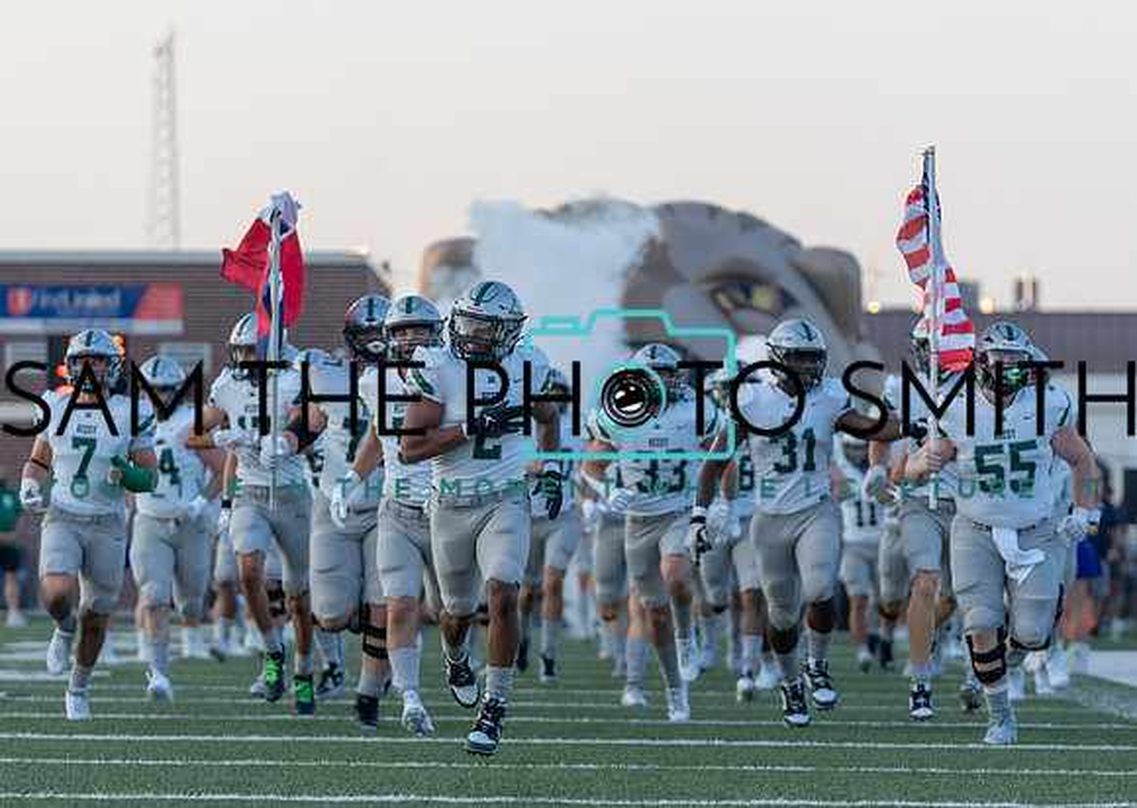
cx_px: 567
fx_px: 8864
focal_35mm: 275
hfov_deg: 7.3
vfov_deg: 5.2
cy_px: 460
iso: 500
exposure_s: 1/1000
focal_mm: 161
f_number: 3.5
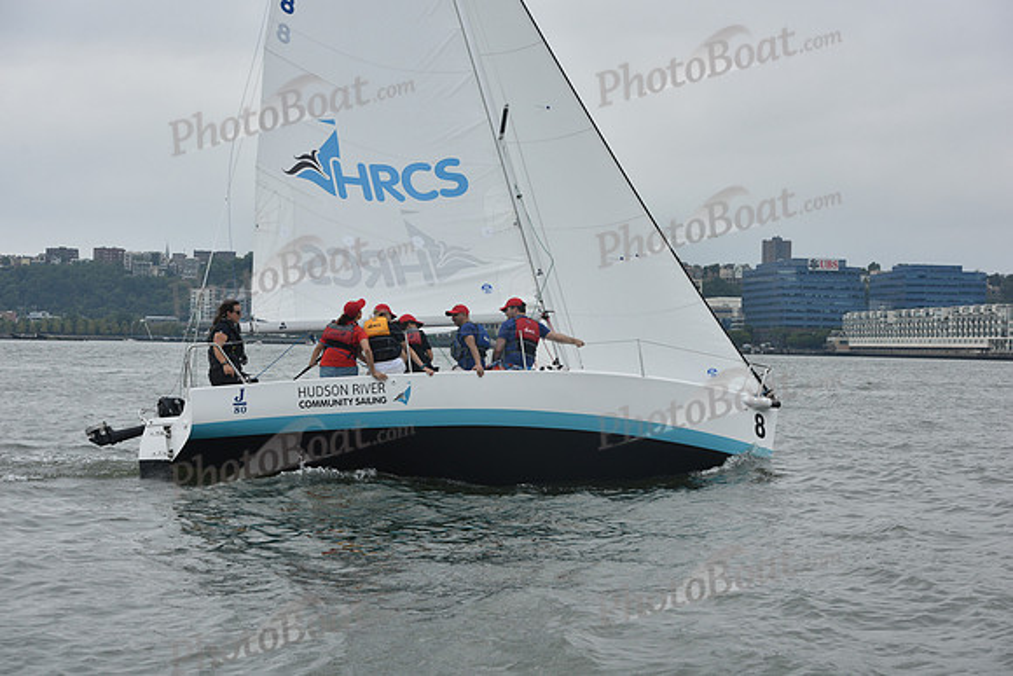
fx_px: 1970
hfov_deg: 28.8
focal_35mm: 70
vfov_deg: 19.5
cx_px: 506
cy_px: 338
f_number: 8
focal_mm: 70
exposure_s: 1/800
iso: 400
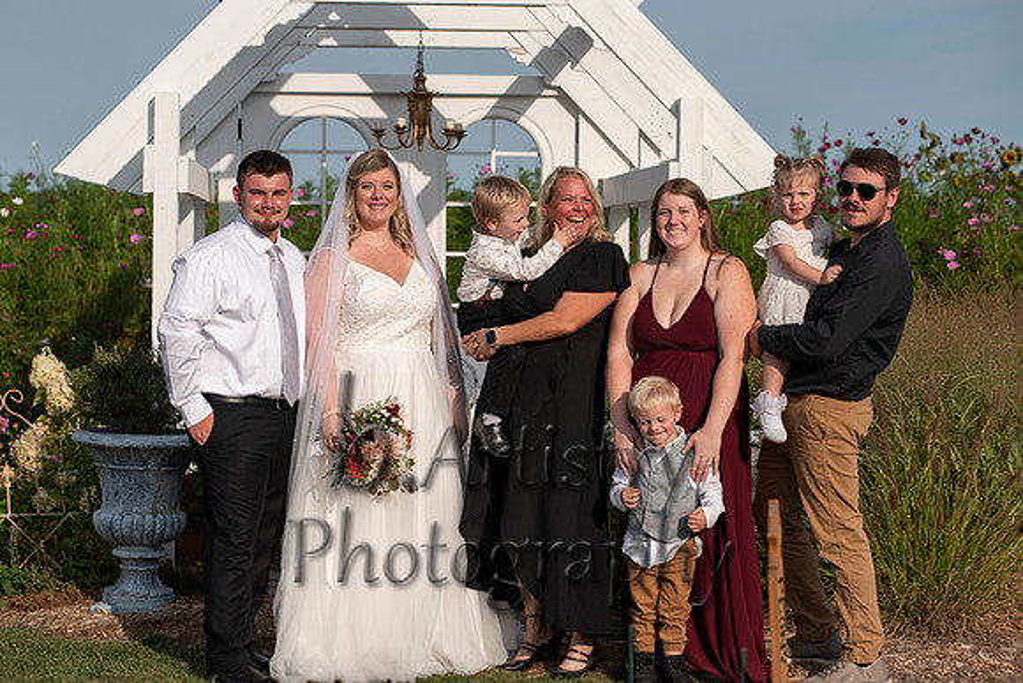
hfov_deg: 22.2
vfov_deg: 14.9
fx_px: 2609
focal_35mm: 92
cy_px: 314
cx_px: 461
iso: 125
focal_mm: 82
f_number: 4
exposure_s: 1/1600
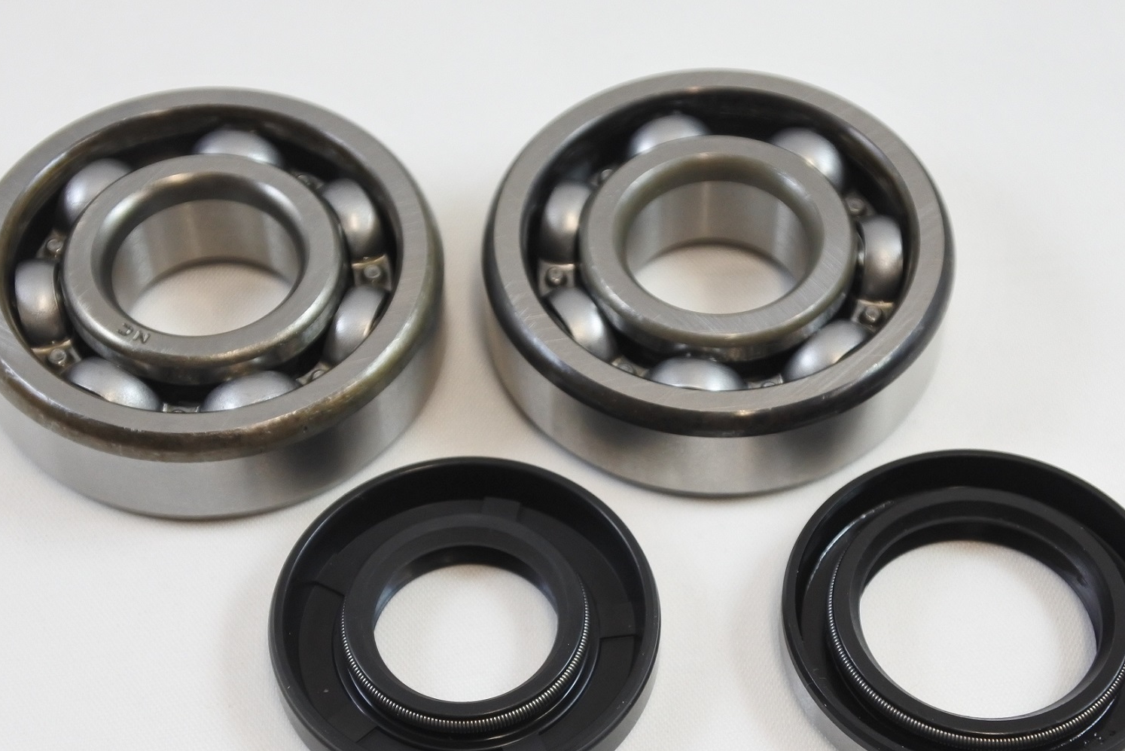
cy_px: 427
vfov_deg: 20.6
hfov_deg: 30.5
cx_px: 588
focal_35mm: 66
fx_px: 2063
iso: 560
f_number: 4.5
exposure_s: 1/125
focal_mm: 19.3
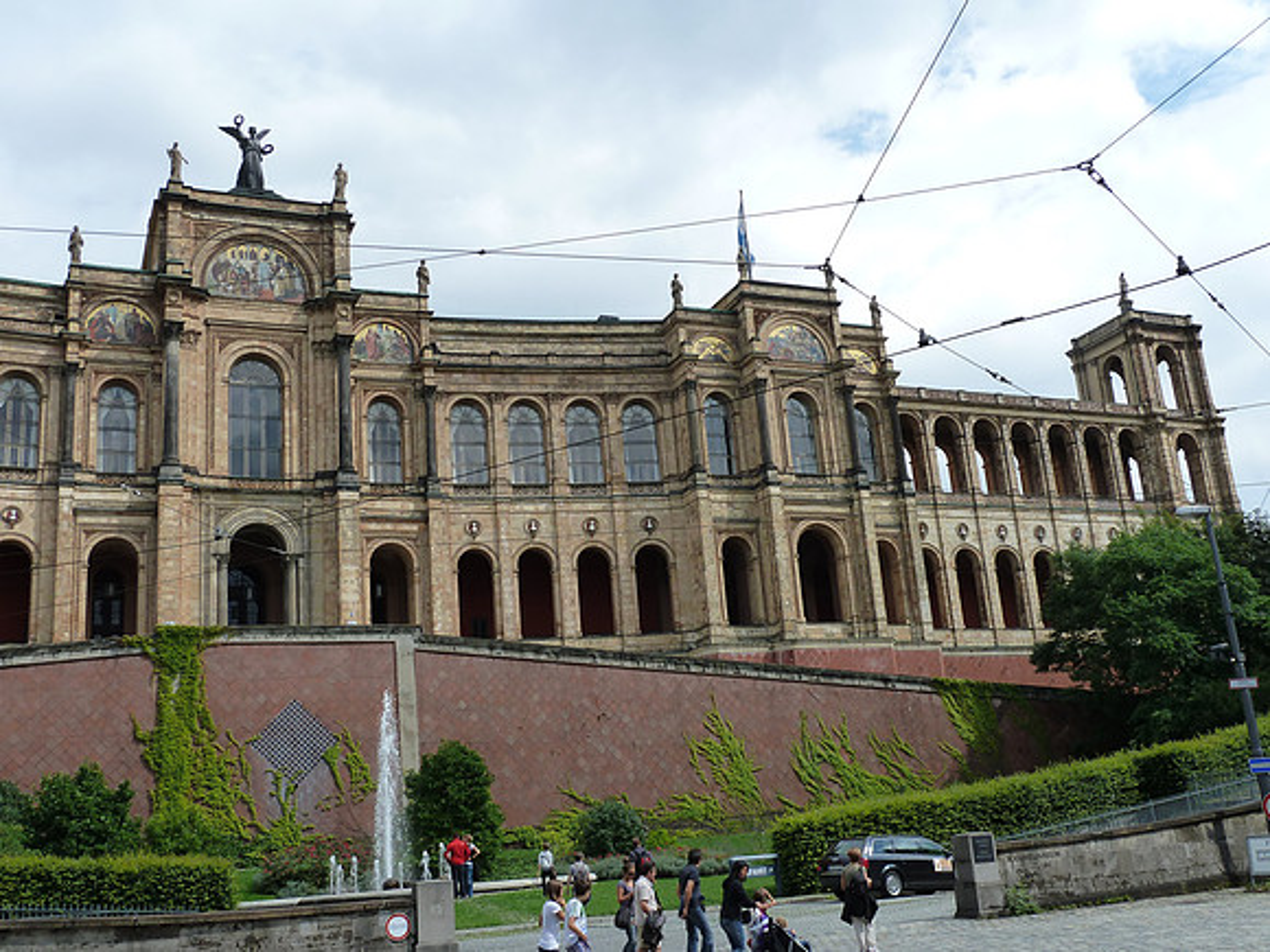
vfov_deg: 38.7
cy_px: 476
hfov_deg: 50.1
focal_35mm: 37
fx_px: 1357
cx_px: 635
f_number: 5
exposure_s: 1/400
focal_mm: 6.1
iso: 125
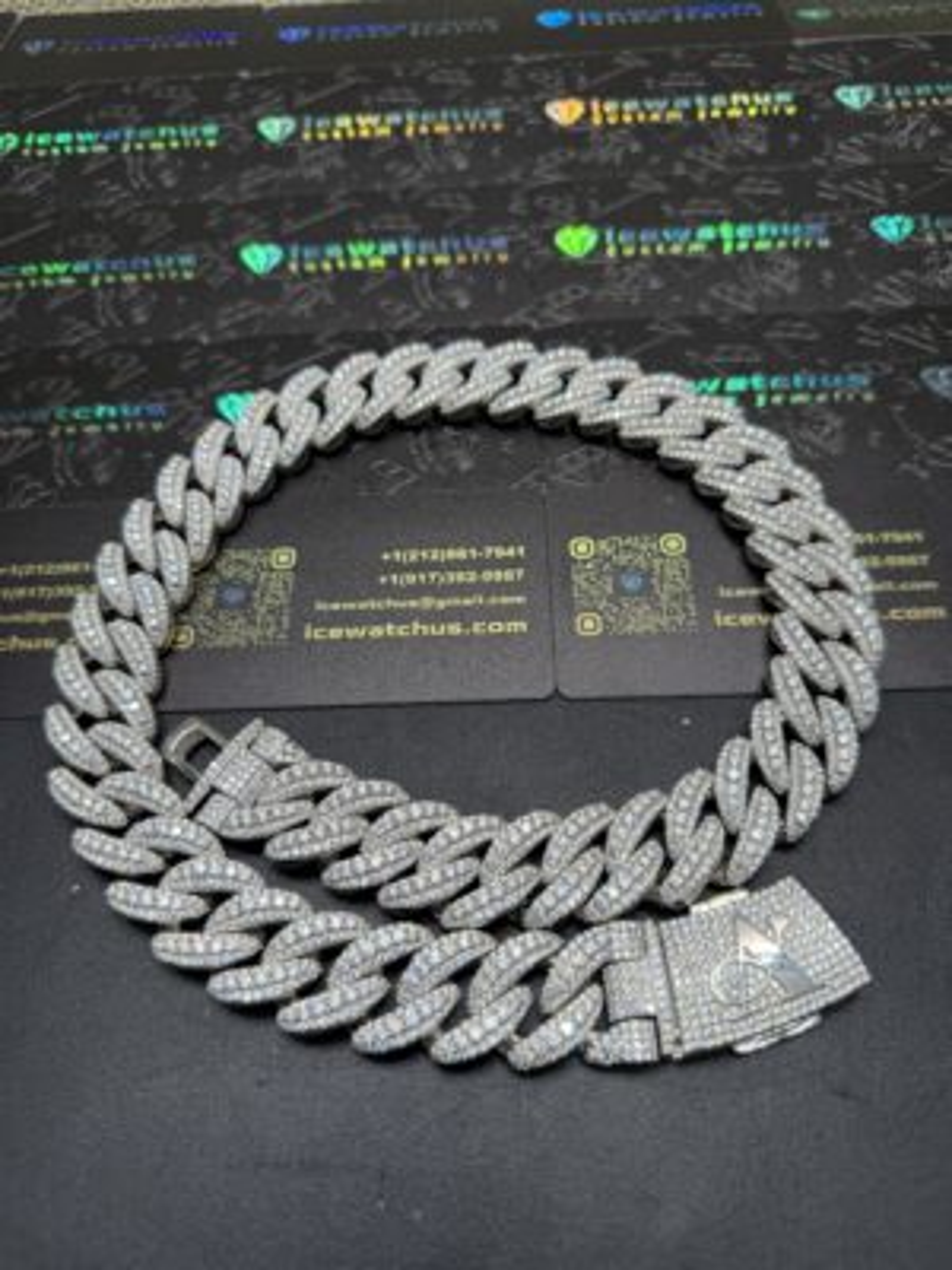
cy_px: 635
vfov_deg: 71.6
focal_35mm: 24
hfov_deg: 56.8
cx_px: 476
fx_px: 880
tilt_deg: -58.3
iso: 64
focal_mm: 6.76
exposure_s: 1/132
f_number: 1.78
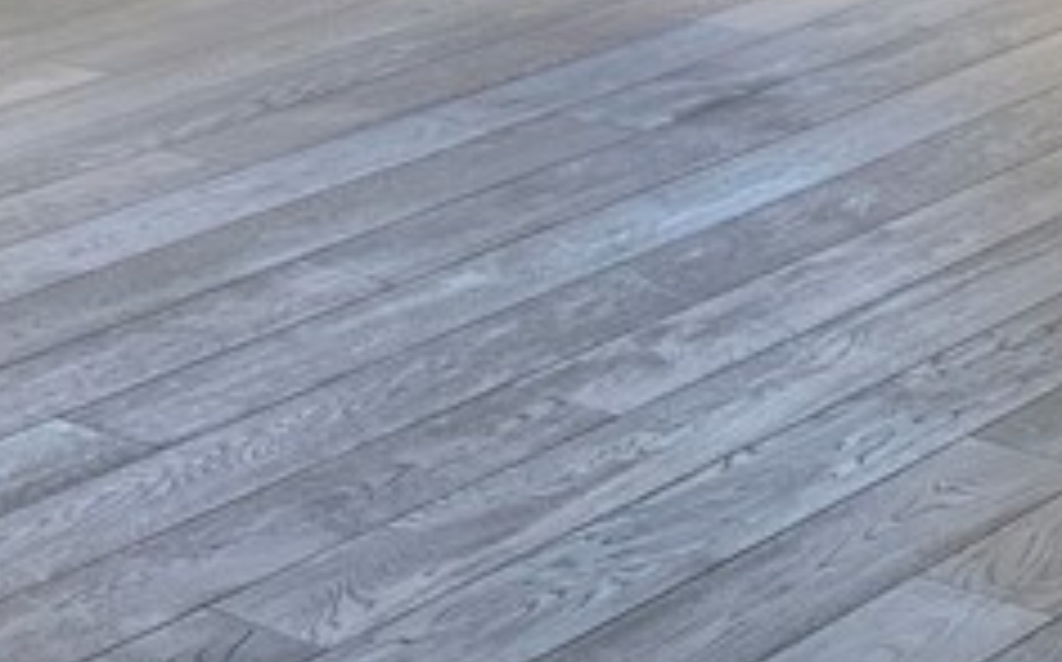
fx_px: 3325
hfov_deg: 17.2
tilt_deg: -4.1
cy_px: -716
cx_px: 1310
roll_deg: +0.7
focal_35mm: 115
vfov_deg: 10.4
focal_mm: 5.1
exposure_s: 1/424
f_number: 1.6
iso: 32
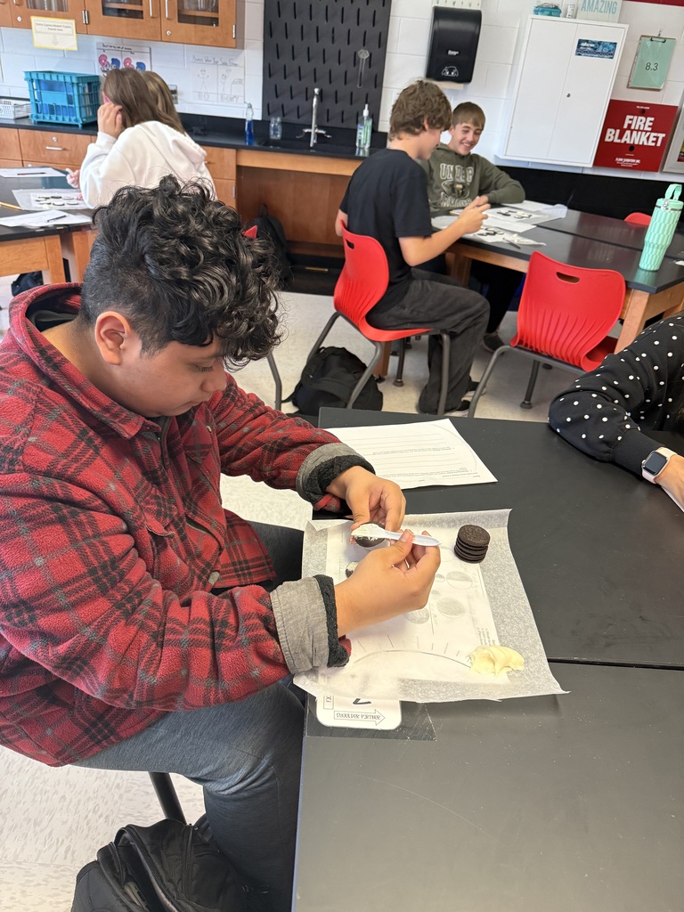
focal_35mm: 24
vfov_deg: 71.6
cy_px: 456
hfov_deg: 56.8
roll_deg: -6.2
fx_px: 632
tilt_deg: -29.9
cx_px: 342
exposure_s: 1/60
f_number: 1.78
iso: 320
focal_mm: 6.76
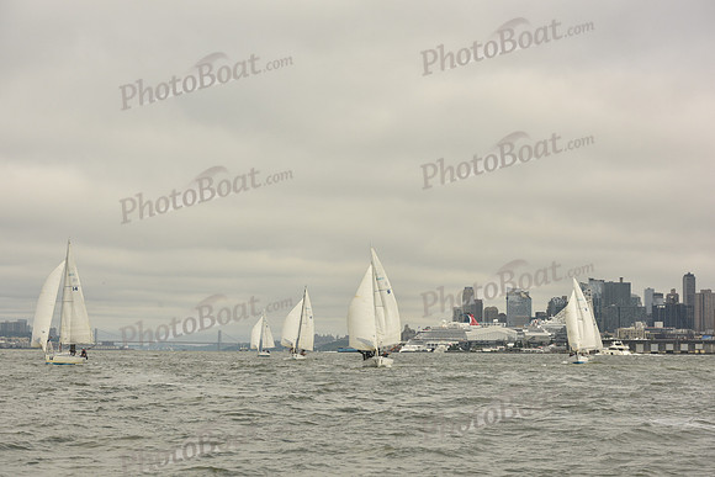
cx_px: 358
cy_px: 238
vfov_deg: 19.5
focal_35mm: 70
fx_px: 1391
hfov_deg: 28.8
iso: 320
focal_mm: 70
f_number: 9
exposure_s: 1/1250
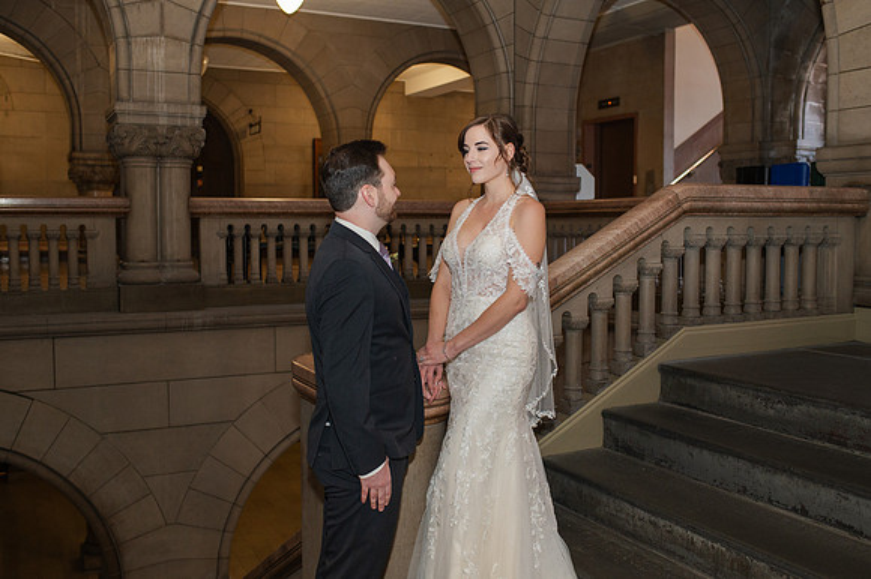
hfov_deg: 52.4
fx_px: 885
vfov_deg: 36.2
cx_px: 451
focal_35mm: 37
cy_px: 279
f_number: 3.5
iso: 1000
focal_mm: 35
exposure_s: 1/200
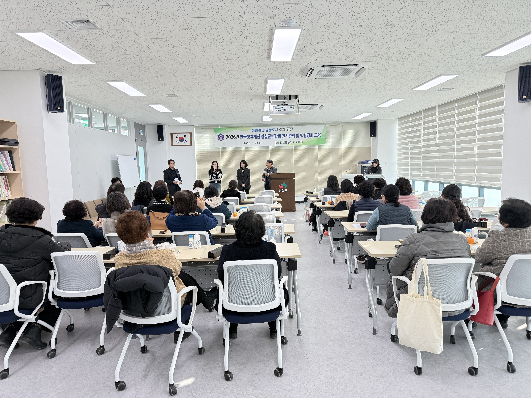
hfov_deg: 71.6
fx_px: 368
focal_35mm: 24
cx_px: 266
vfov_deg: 56.8
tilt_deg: -4.0
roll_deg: +2.4
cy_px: 199
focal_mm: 6.76
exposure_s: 1/192
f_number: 1.78
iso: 200
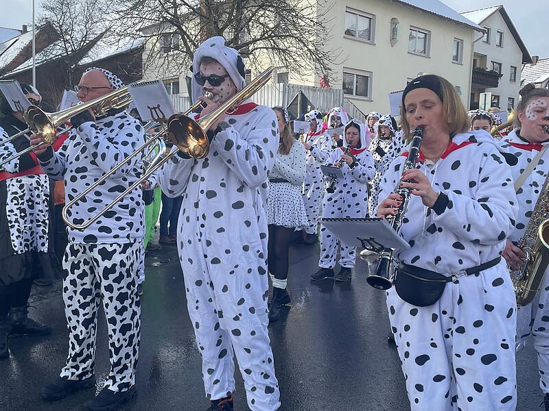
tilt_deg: -4.4
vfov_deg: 53.1
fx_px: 412
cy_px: 206
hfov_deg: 67.3
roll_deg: +0.3
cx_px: 274
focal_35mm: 26
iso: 32
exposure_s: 1/1825
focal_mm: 4.2
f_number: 1.6
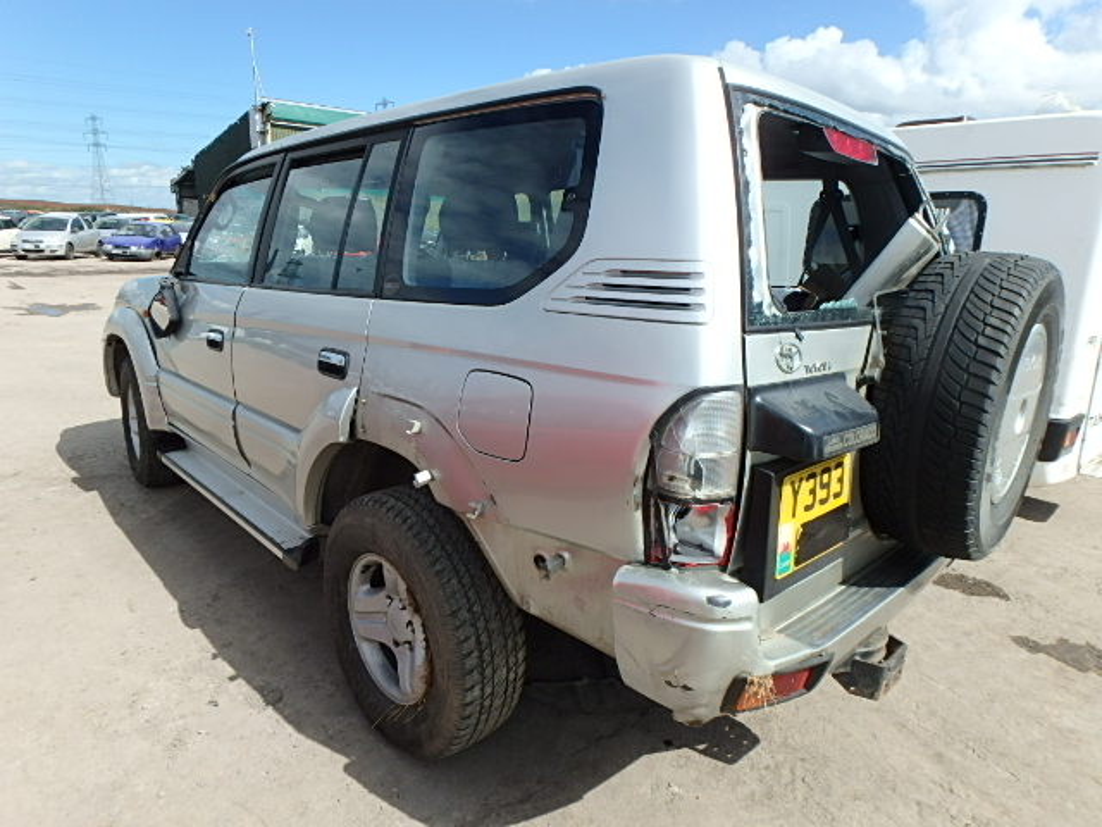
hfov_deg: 79.0
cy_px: 414
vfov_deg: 63.4
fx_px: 669
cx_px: 551
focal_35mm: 21
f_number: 6
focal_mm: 3.7
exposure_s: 1/400
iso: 125
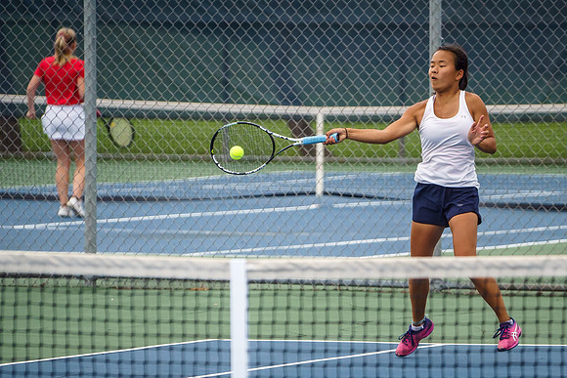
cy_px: 256
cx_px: 438
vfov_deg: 3.6
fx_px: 6027
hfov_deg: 5.4
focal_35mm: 383
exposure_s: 1/2500
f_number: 4.5
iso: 1250
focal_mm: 200
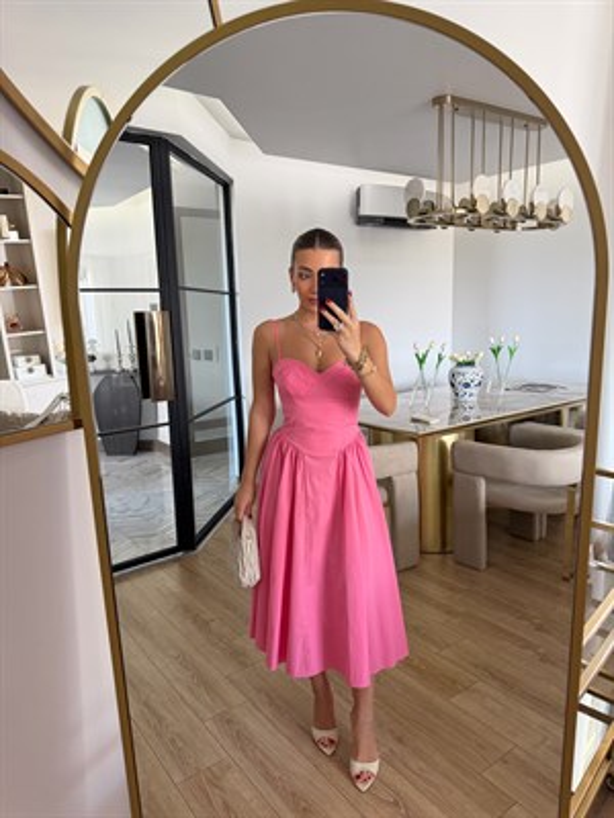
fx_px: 568
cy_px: 409
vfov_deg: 71.6
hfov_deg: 56.8
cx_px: 307
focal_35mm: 24
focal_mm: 6.76
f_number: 1.78
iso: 200
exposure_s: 1/121
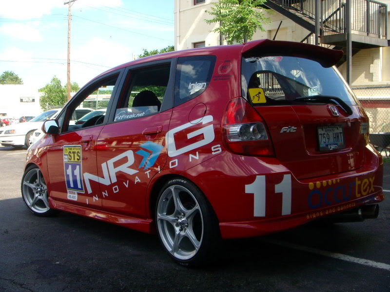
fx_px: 428
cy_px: 146
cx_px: 195
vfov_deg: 37.7
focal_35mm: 38
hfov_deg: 49.0
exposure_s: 1/154
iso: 64
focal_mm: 6.4
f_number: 5.7
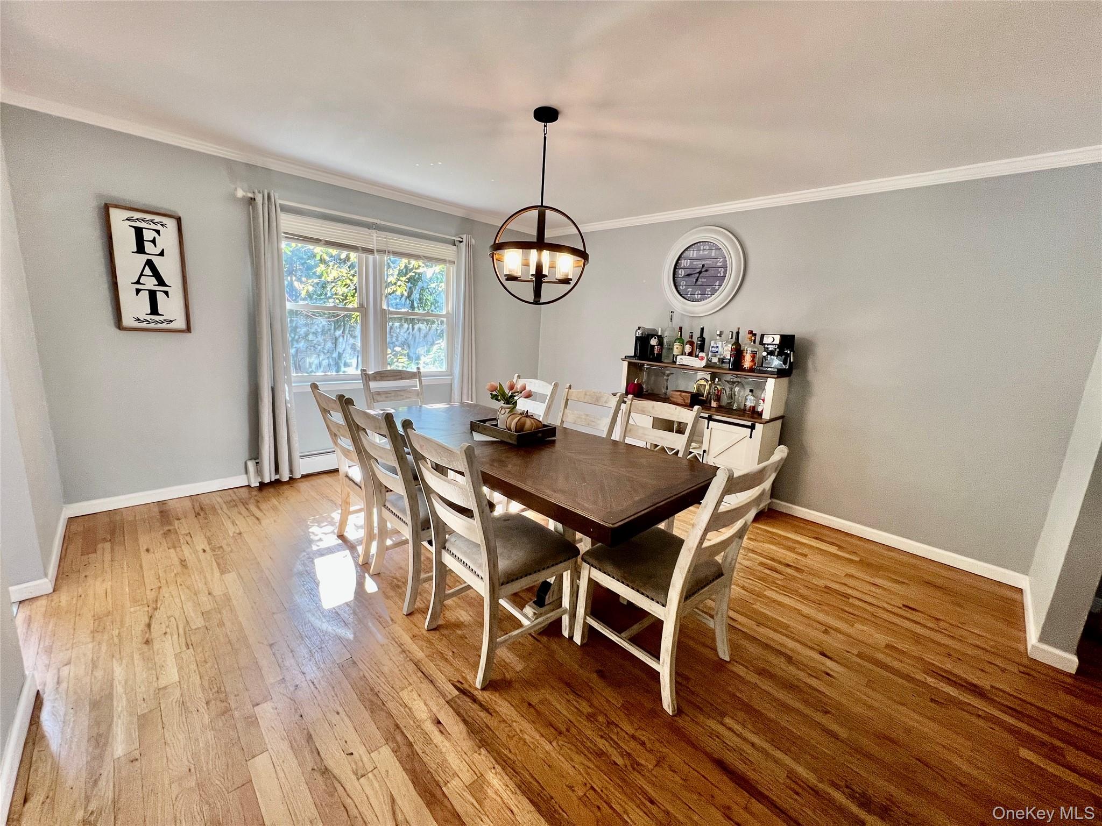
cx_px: 551
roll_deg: -2.7
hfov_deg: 106.2
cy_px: 413
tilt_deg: -12.5
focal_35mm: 13
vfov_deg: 89.9
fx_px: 414
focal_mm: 1.57
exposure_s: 1/120
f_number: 1.8
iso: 100
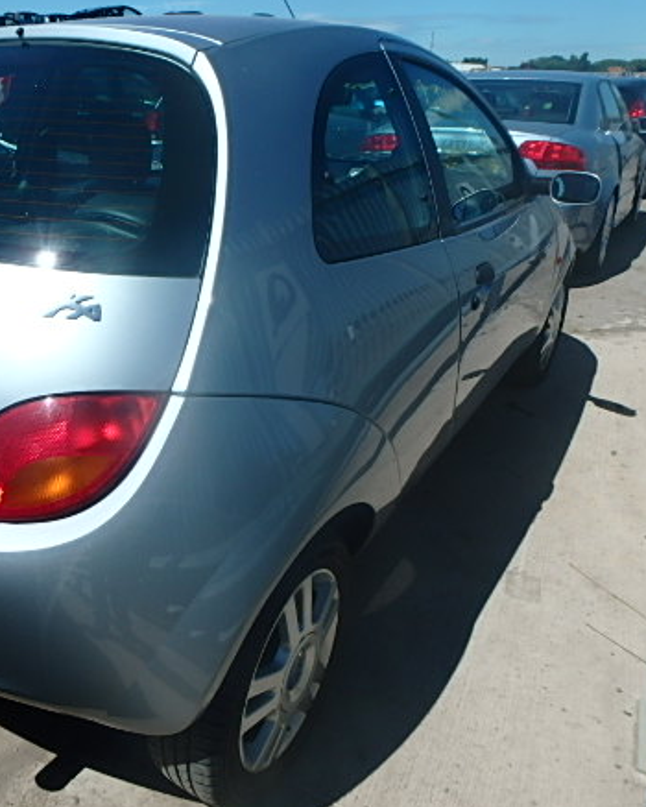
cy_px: 390
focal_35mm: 30
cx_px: 166
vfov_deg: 58.7
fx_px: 716
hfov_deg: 46.9
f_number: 6
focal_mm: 3.7
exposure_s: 1/640
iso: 125
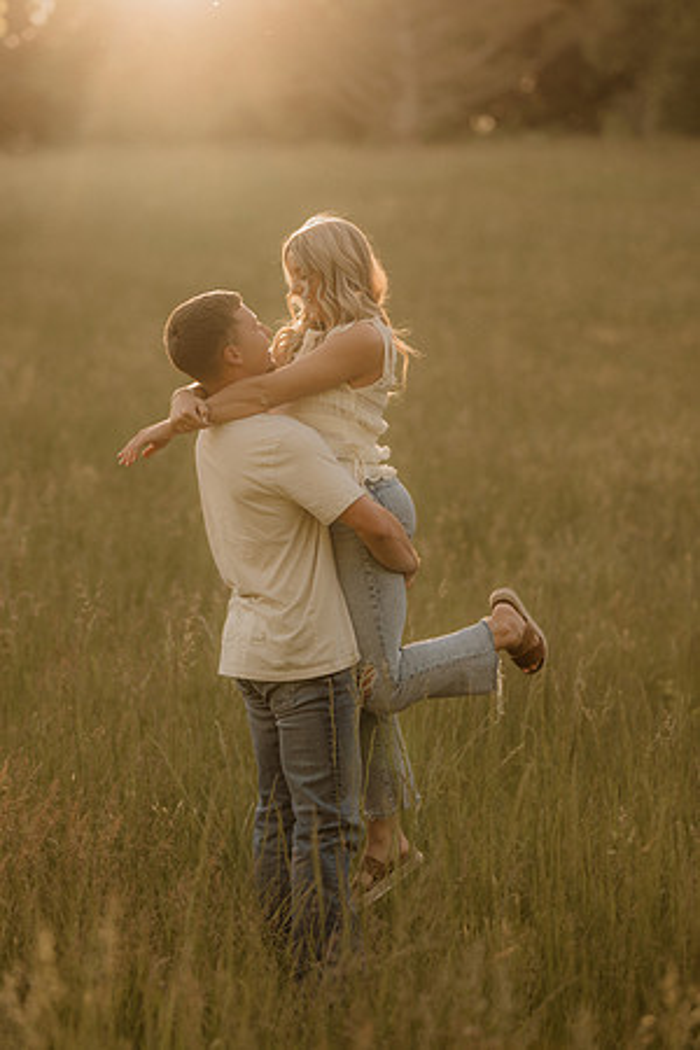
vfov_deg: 23.9
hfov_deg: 16.1
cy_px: 525
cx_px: 350
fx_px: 2479
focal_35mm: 85
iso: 250
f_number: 2
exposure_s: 1/1000
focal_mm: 85
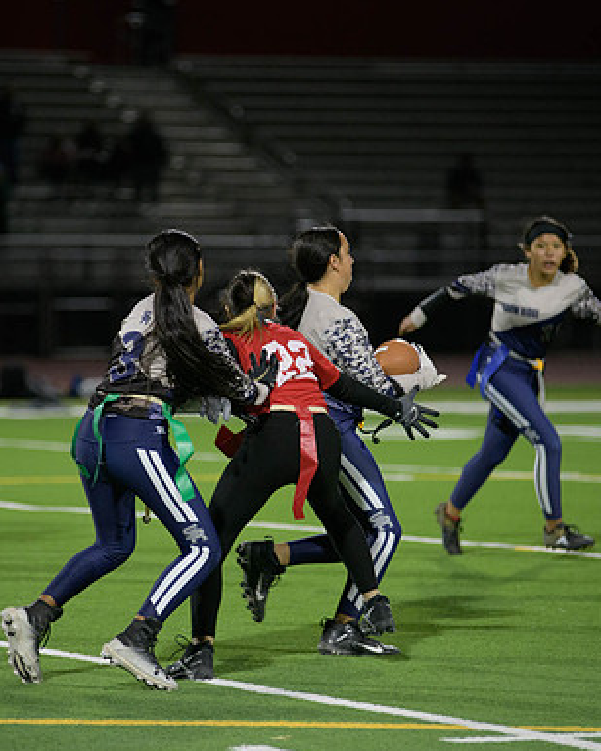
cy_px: 376
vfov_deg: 7.8
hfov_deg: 6.2
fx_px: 5516
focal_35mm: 248
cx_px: 253
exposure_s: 1/640
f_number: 2.8
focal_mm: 175
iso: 2500
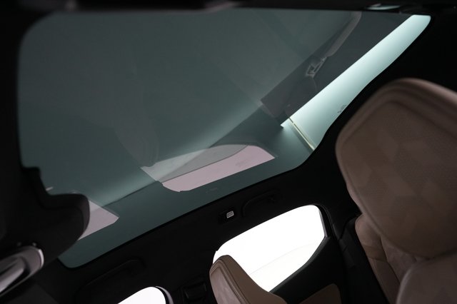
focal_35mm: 24
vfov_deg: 53.1
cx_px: 228
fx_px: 304
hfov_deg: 73.8
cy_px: 152
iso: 3200
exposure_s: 1/160
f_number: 2.8
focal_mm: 24
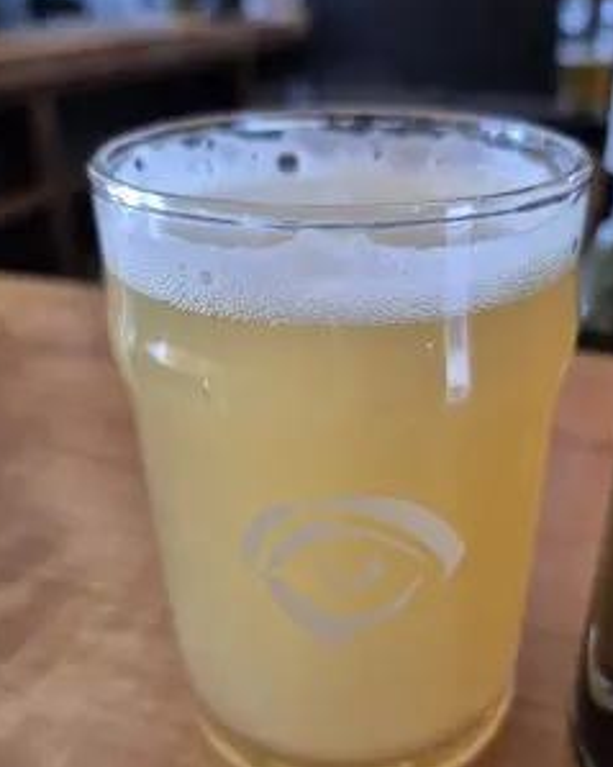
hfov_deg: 48.2
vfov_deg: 58.3
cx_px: 369
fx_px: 681
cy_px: 459
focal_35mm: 30
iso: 320
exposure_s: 1/120
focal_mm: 5.4
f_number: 1.8
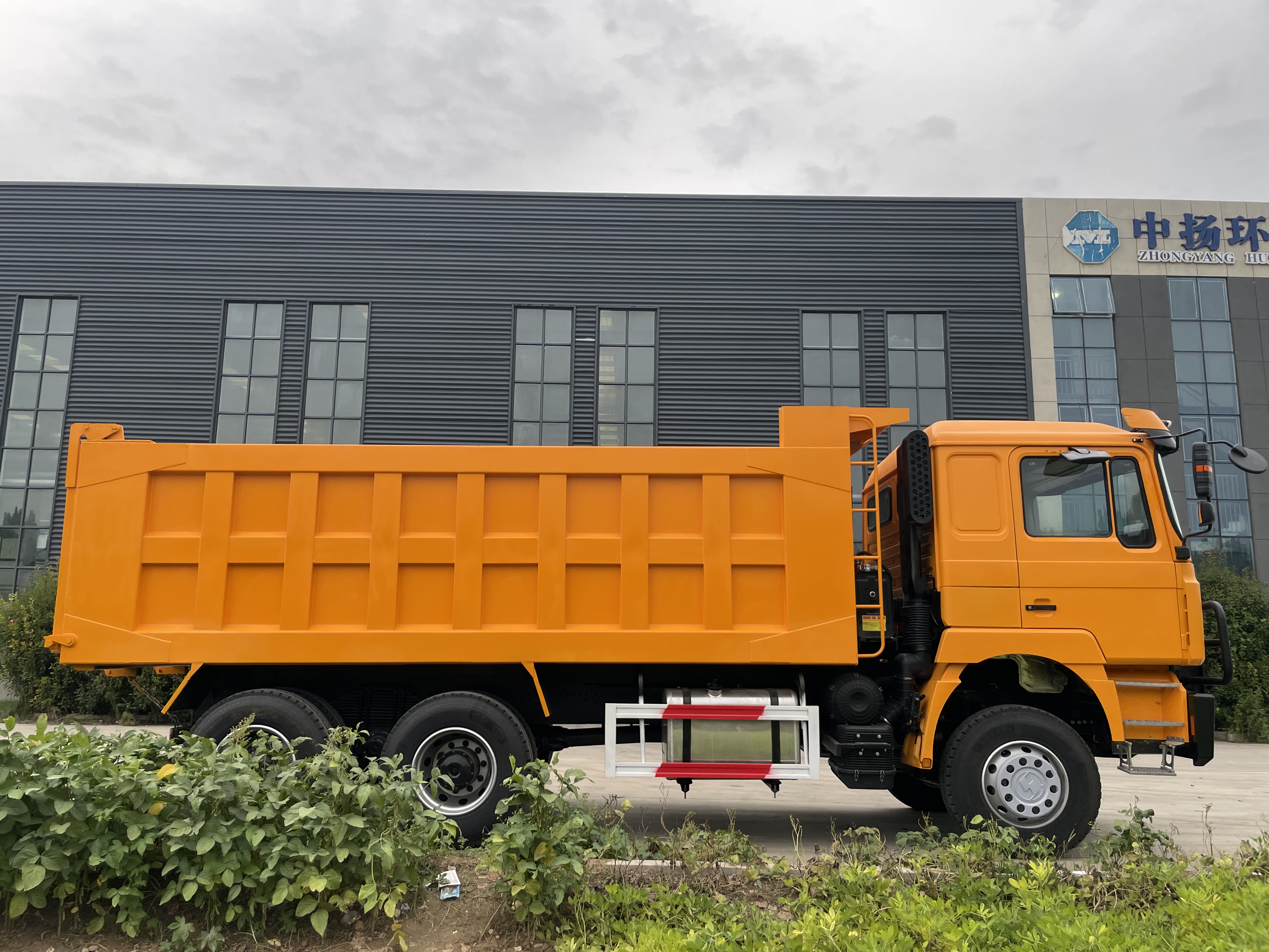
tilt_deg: +10.4
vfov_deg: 53.1
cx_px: 634
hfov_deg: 67.3
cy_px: 476
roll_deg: -1.3
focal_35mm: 26
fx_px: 953
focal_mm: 4.2
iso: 80
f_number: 1.6
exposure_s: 1/121
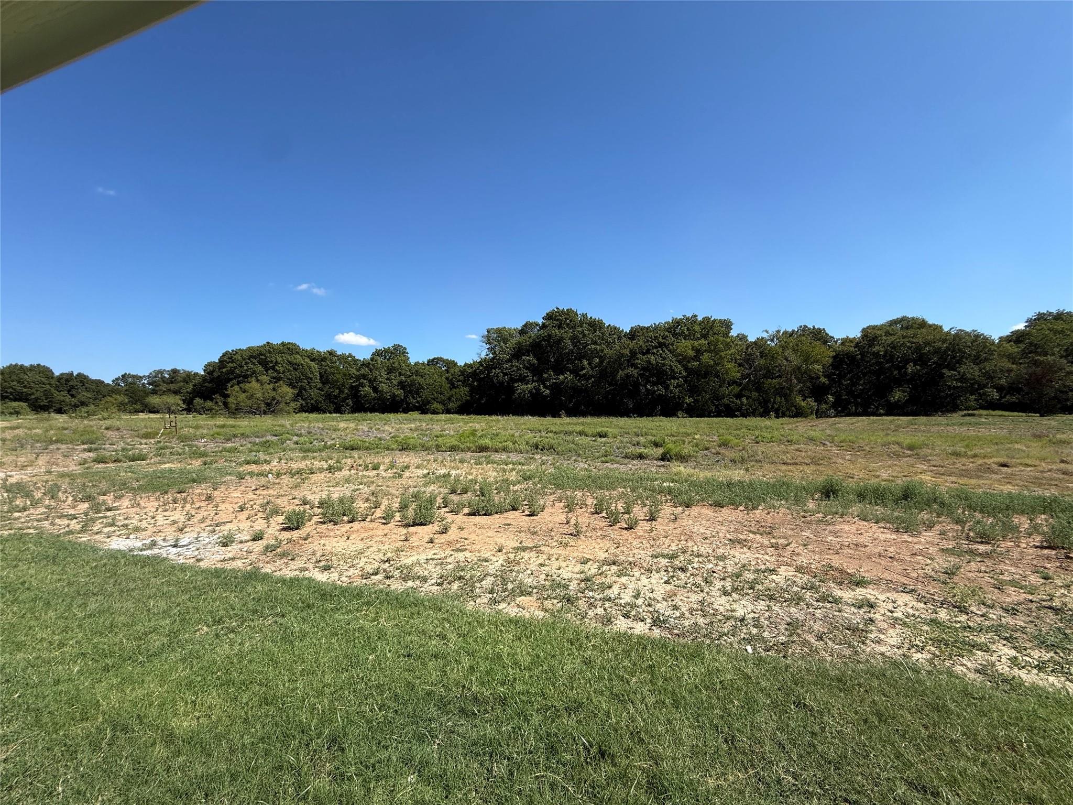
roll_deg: +1.1
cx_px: 536
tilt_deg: +1.0
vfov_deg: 85.7
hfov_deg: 102.1
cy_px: 402
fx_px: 434
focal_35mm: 14
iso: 50
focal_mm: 2.22
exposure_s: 1/1901
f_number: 2.2
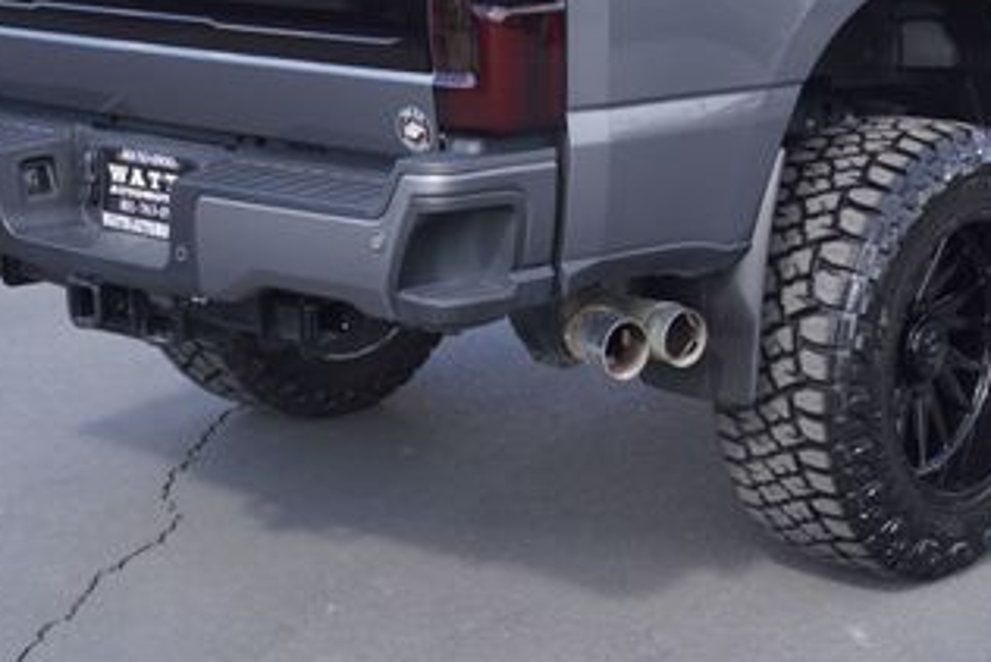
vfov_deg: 17.7
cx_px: 731
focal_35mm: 76
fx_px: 2093
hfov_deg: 26.3
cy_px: 82
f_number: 6.3
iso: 100
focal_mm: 25
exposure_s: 1/125
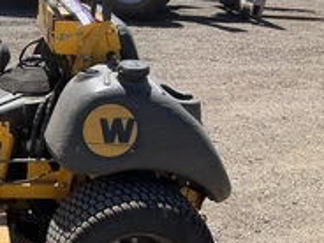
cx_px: -18
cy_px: 164
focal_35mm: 63
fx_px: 590
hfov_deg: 28.4
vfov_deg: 23.2
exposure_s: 1/1168
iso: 25
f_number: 1.8
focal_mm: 3
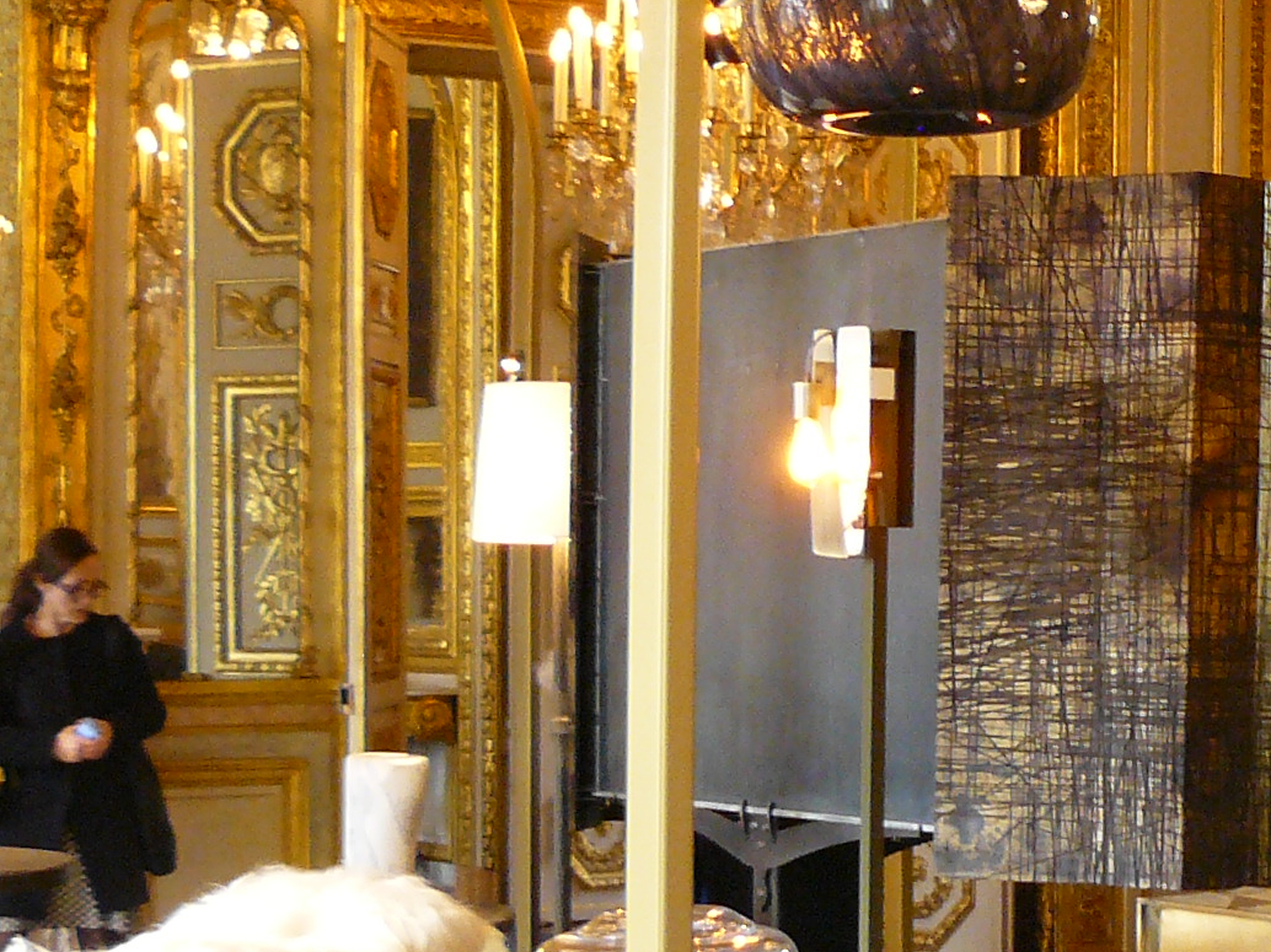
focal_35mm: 107
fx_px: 3928
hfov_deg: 17.8
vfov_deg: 13.7
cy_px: 791
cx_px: 1329
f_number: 2.8
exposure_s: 1/15
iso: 200
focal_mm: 6
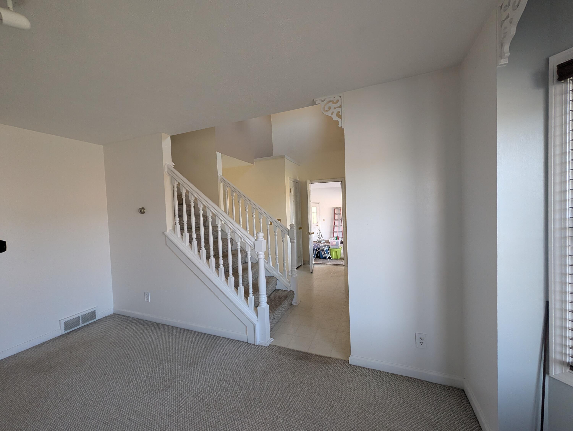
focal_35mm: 12
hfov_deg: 110.5
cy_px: 216
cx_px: 286
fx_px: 199
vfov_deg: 94.6
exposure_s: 1/215
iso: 218
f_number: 1.7
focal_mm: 2.02
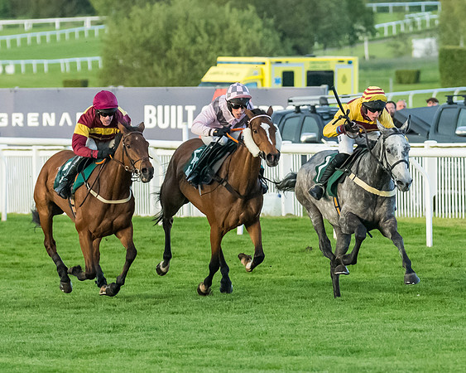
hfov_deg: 3.8
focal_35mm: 505
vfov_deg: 3.1
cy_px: 172
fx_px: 6957
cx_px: 295
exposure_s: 1/2000
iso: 4000
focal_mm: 180
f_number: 4
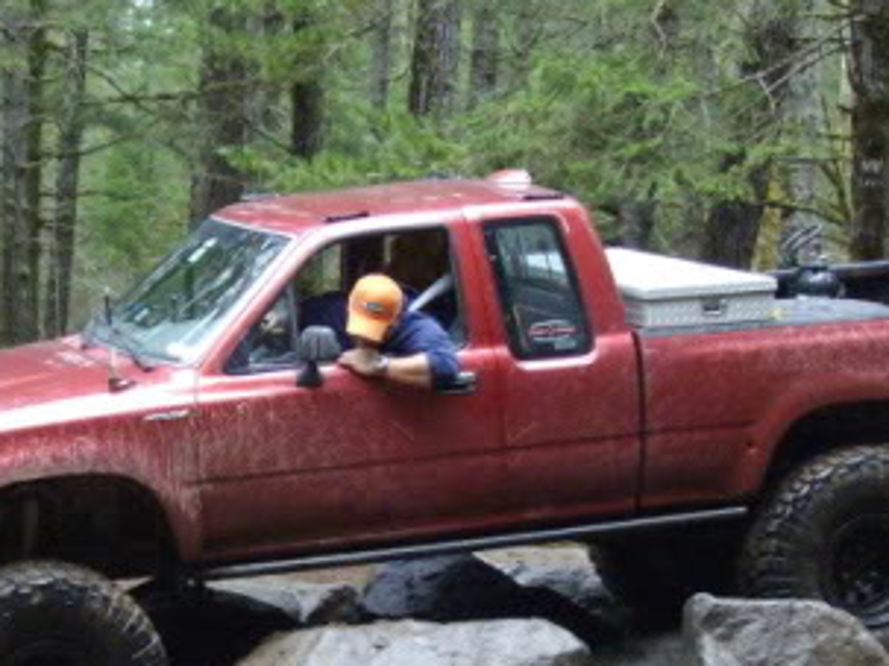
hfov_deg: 16.5
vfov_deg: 12.4
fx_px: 3055
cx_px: 296
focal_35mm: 119
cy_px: 384
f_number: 3
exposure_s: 1/100
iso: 320
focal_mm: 7.4
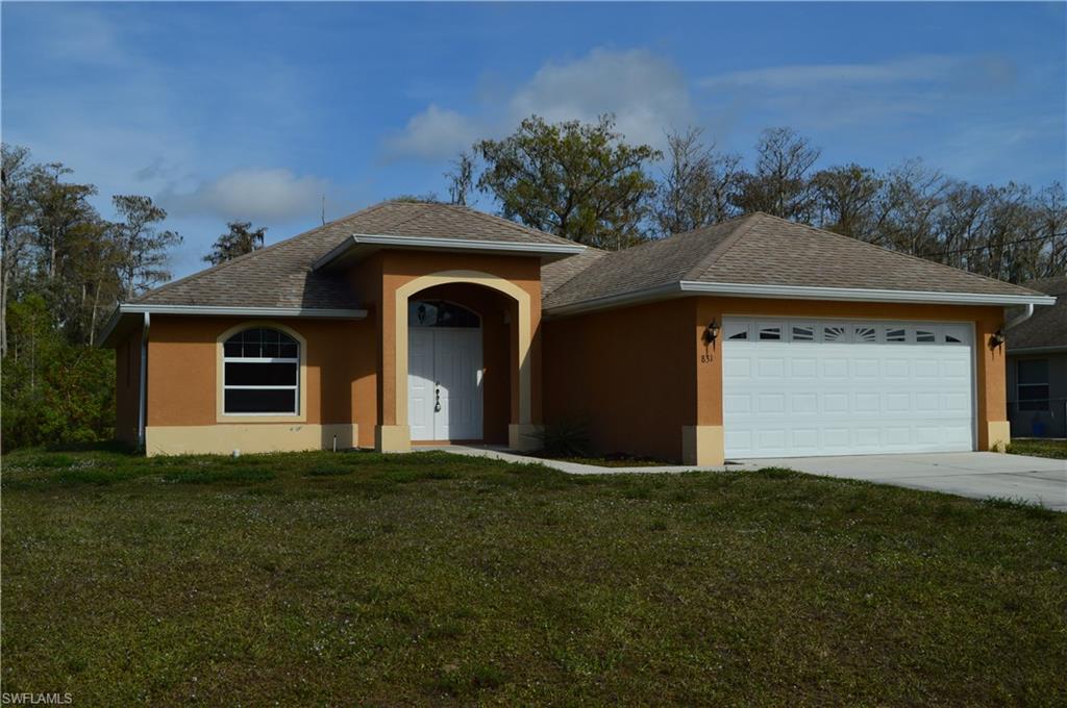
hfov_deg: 49.6
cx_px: 534
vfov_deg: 34.1
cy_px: 354
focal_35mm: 39
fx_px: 1154
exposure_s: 1/500
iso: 125
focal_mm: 26
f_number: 11
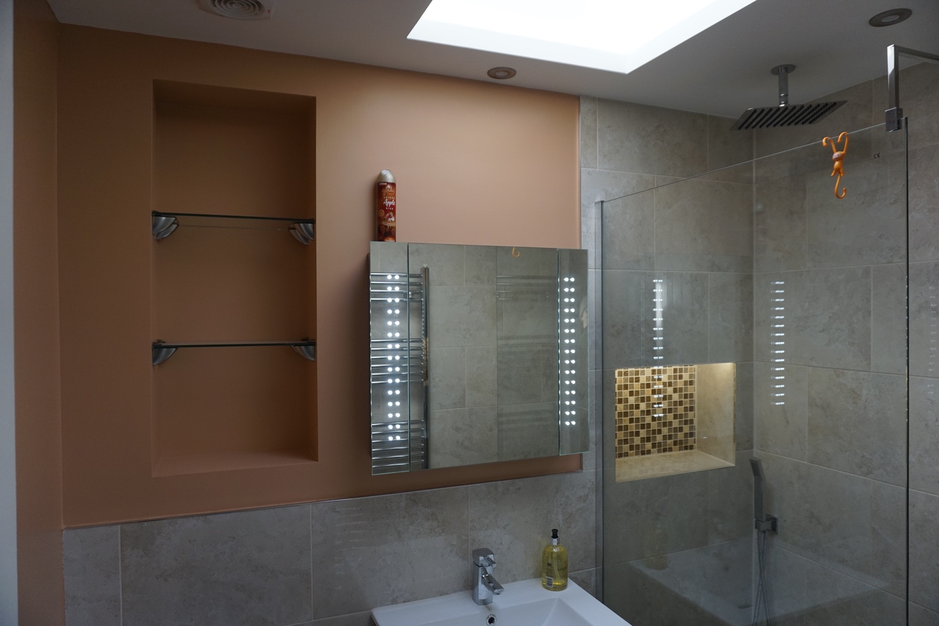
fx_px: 626
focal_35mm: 24
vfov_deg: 53.1
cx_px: 470
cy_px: 313
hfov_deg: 73.7
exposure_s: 1/160
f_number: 4
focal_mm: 16
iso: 400
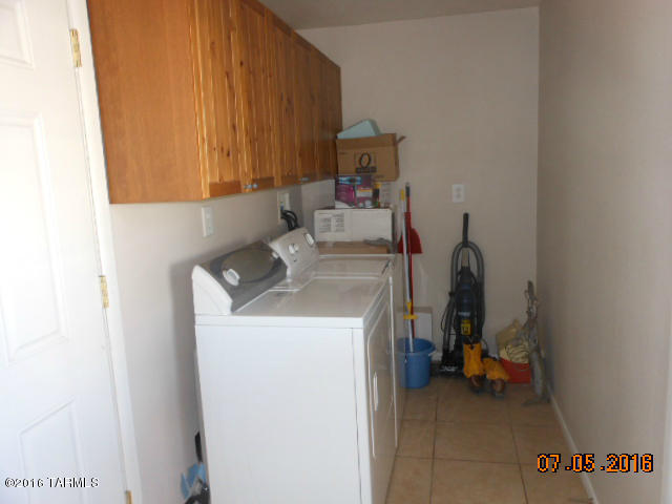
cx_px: 336
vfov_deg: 49.7
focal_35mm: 28
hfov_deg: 63.4
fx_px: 544
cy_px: 252
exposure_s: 1/25
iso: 200
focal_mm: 5
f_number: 3.7
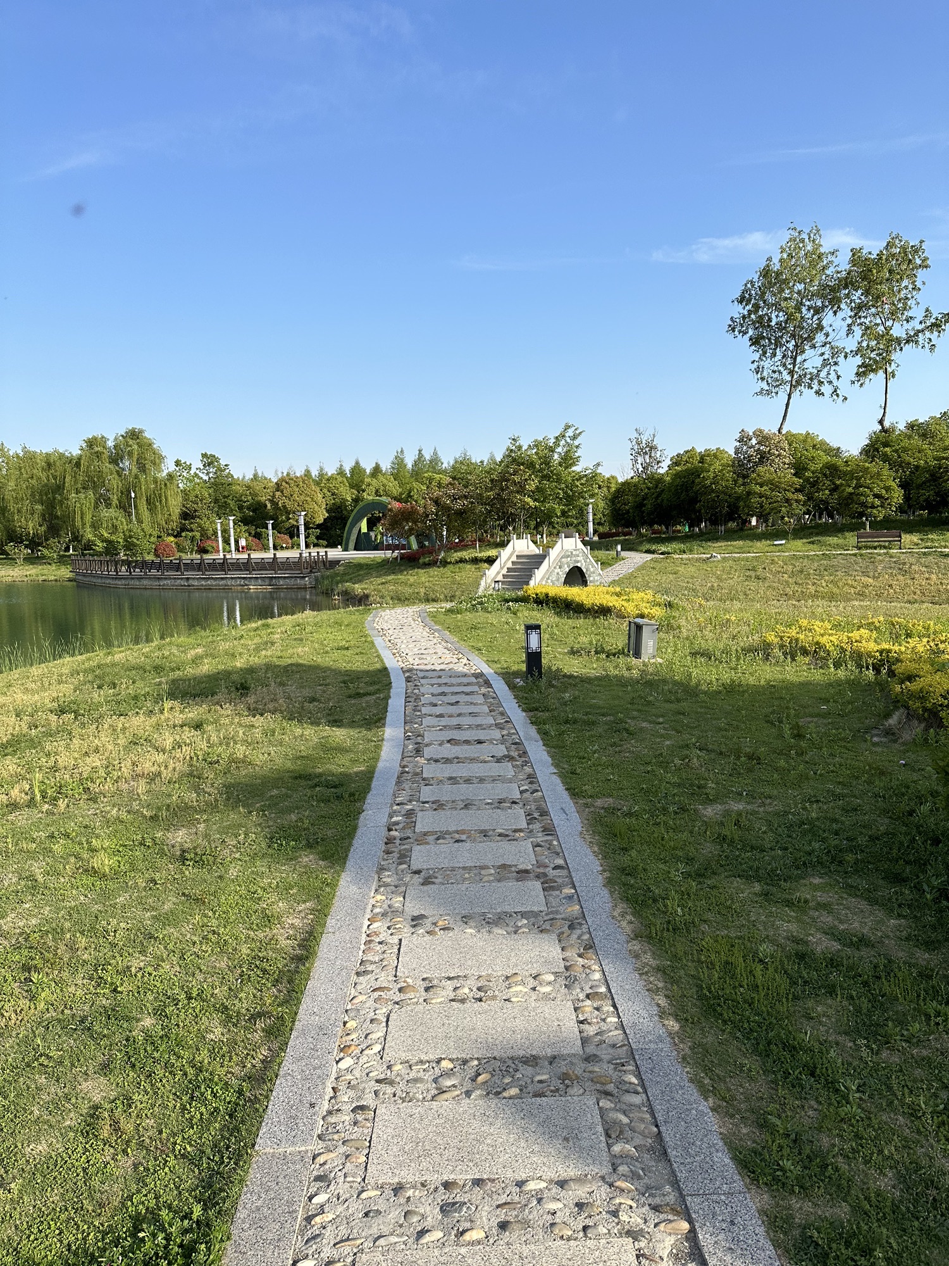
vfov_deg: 71.6
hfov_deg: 56.8
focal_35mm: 24
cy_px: 633
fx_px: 877
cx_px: 474
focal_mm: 6.86
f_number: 1.78
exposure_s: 1/3597
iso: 80
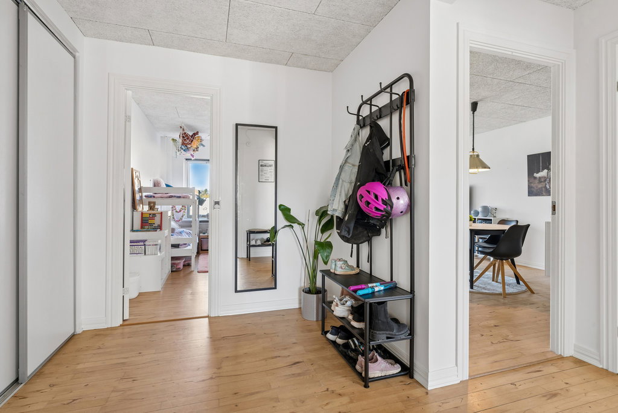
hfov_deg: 93.3
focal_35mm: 17
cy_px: 206
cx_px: 309
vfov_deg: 70.5
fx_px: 292
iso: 800
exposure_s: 1/5
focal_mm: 17
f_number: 11
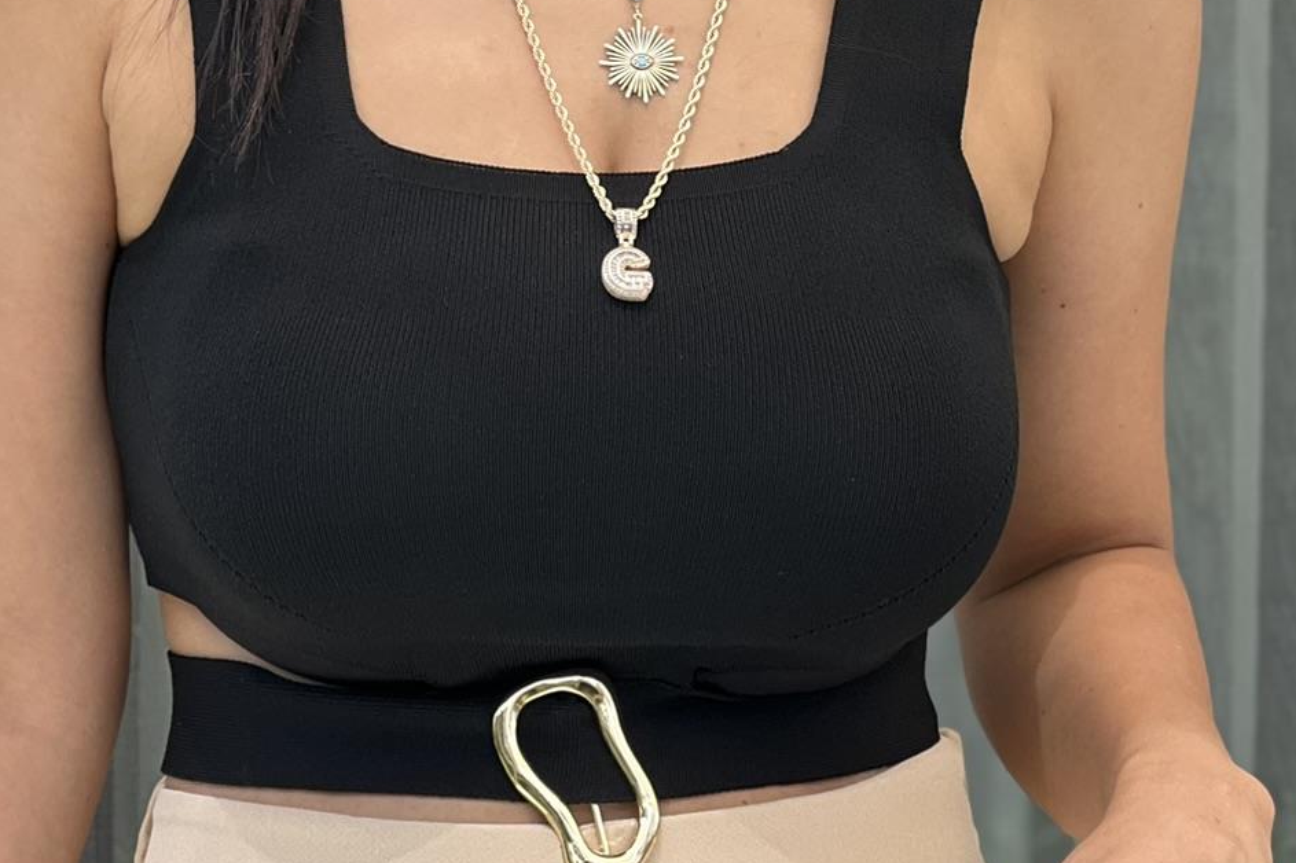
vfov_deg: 7.9
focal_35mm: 174
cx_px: 547
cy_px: 45
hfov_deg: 11.8
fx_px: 6261
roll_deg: +0.9
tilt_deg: -4.3
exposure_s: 1/121
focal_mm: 9
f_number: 2.8
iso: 32
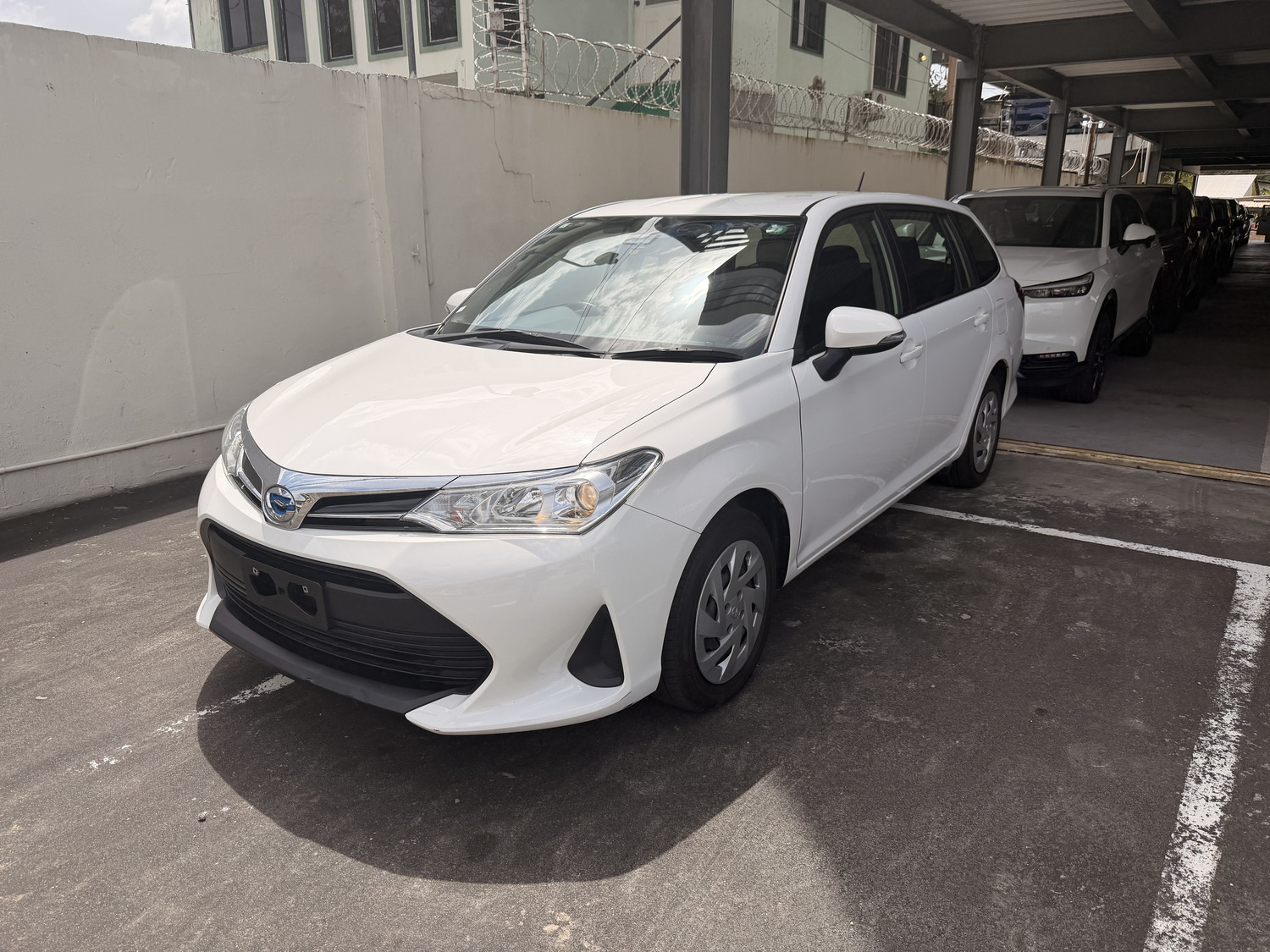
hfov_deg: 71.6
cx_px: 635
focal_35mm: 24
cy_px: 476
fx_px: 881
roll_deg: +0.1
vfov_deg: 56.8
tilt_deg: -18.0
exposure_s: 1/6711
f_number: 1.78
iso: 100
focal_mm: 6.76
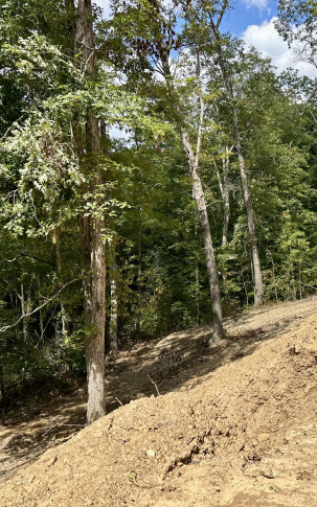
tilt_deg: +0.3
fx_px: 484
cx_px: 252
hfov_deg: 35.2
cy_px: 248
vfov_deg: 55.3
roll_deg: -2.0
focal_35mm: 35
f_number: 1.78
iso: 80
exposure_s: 1/3597
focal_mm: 6.86
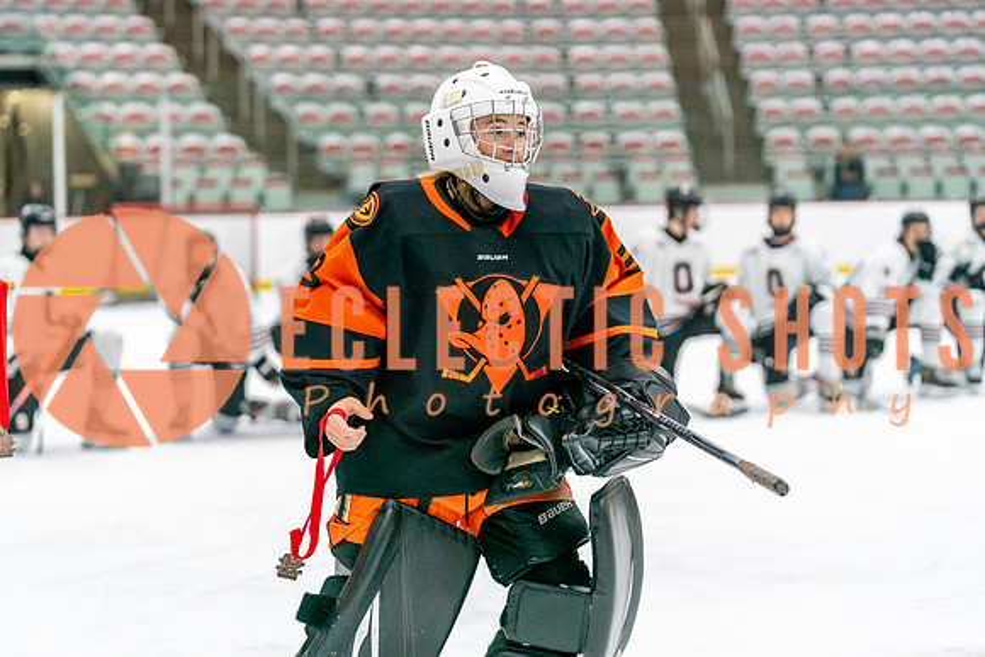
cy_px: 289
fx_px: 2761
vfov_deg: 13.6
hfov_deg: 20.2
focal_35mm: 101
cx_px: 433
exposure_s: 1/1250
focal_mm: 90
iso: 3200
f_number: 2.8
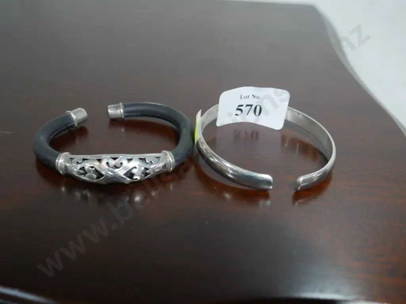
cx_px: 203
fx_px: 446
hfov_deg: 49.0
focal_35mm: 38
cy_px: 152
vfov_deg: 37.7
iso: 800
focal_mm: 19
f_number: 4.1
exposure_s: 1/60
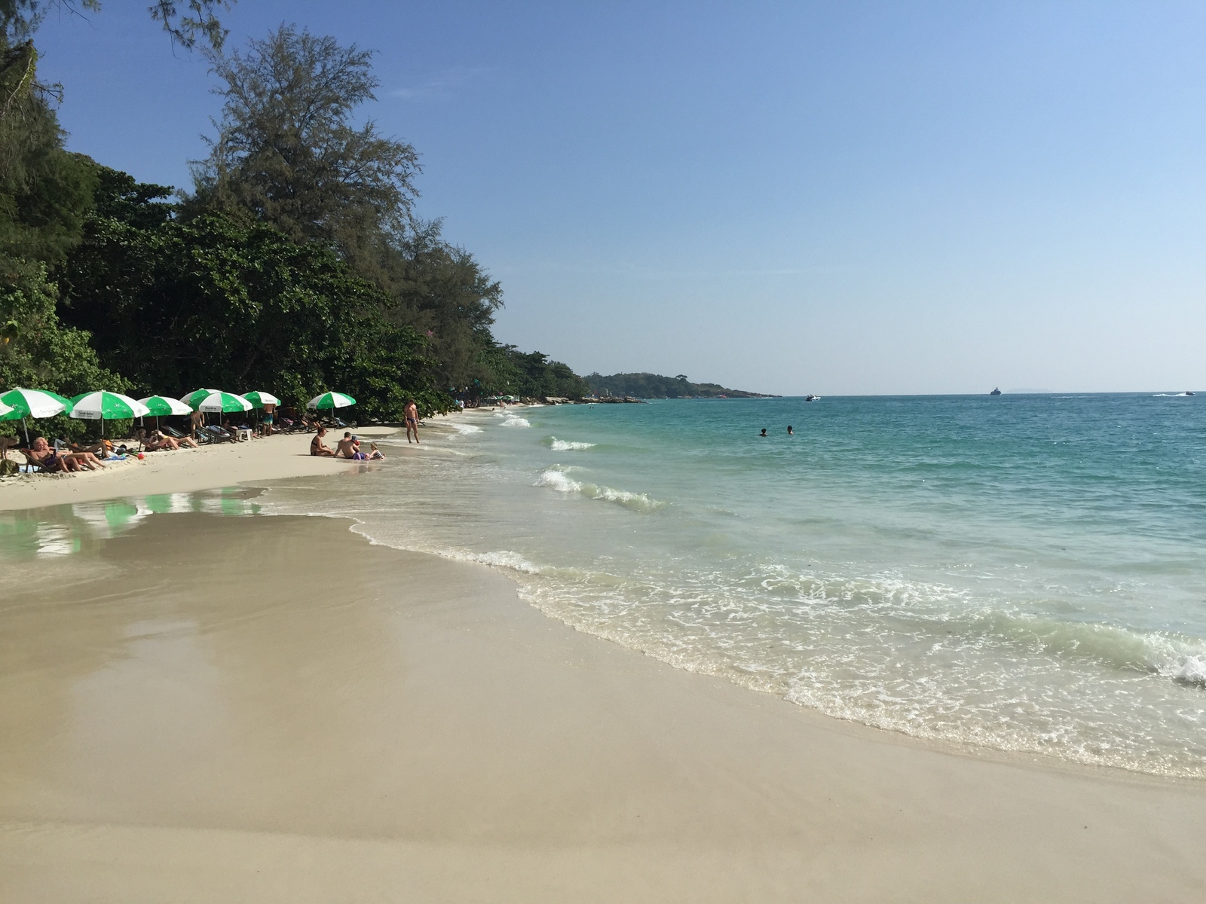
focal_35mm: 29
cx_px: 603
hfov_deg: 61.7
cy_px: 452
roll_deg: -0.1
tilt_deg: -2.7
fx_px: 1010
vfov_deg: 48.2
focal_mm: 4.15
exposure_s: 1/4405
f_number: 2.2
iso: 32
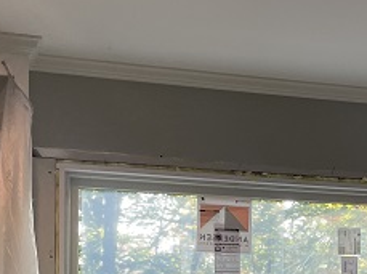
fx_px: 963
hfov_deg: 21.1
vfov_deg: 15.5
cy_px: 345
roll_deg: -0.8
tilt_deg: -3.2
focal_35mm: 91
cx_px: 335
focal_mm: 4.2
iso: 40
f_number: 1.6
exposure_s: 1/120
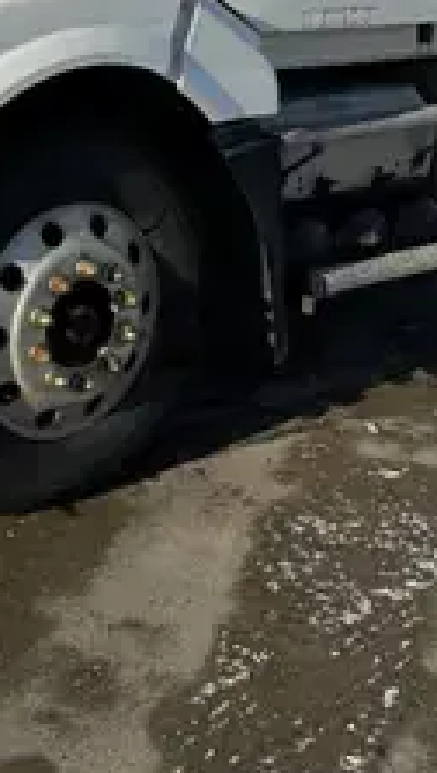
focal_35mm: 75
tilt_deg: -7.4
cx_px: 135
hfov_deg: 16.1
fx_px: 1540
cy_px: -14
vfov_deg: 26.6
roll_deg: -1.6
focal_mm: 6.86
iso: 80
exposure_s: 1/8929
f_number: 1.78
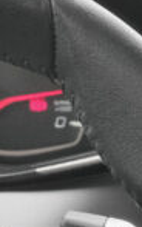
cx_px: -198
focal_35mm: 363
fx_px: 2245
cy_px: 419
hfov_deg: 3.6
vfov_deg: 5.7
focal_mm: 34.3
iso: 2000
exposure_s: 1/125
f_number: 9
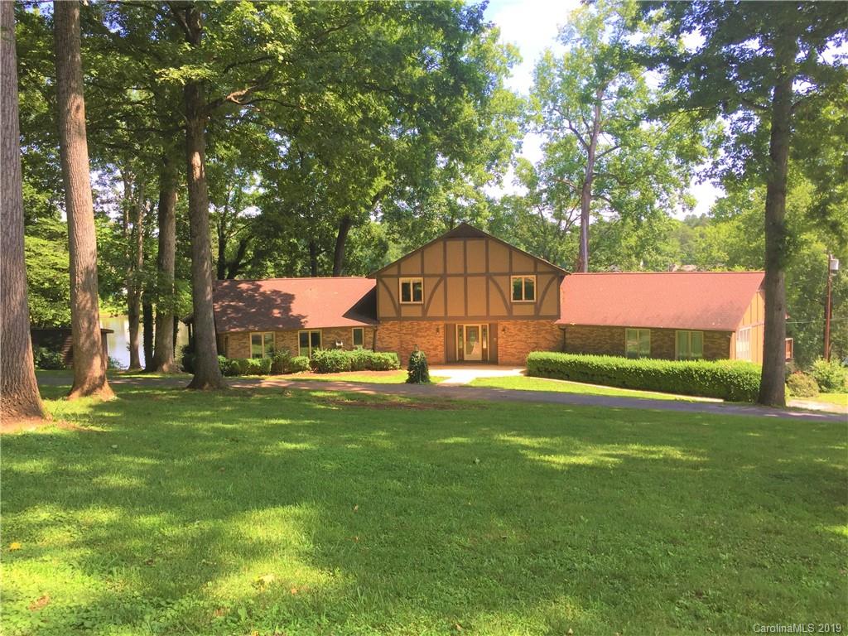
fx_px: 710
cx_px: 424
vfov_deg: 48.2
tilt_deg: -6.6
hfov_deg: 61.7
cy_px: 318
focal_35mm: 29
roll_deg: -0.2
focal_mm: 4.15
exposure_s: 1/425
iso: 32
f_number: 2.2
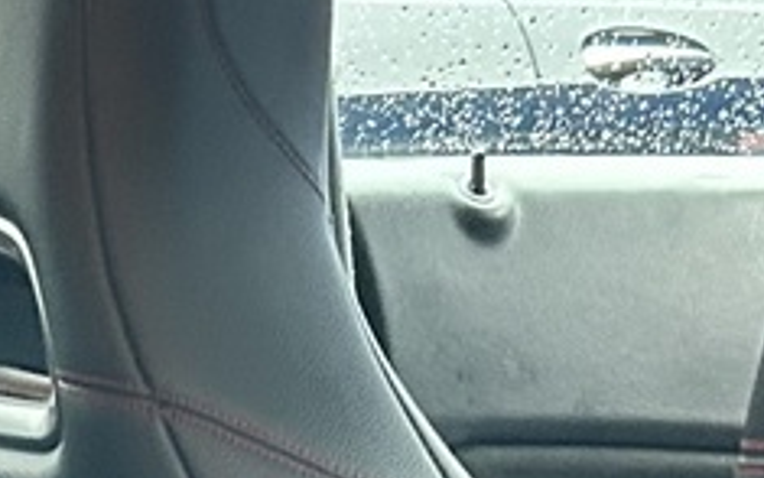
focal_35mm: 169
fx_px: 3520
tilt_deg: -16.2
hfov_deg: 12.3
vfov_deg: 7.4
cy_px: 995
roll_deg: +2.8
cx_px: 39
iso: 500
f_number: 1.5
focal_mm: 5.7
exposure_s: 1/58
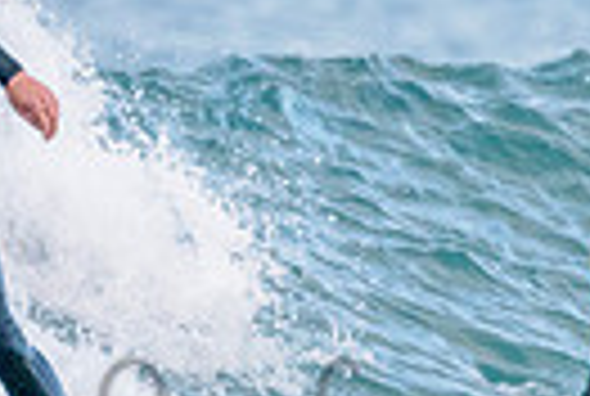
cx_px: 330
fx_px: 40836
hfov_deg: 0.8
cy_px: 194
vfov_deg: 0.6
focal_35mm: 2486
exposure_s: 1/2000
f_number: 5.6
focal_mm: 460
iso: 2800
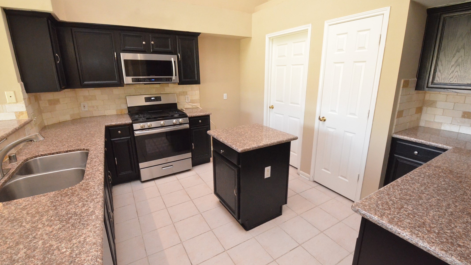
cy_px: 108
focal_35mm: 16
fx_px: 200
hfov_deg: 99.4
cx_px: 233
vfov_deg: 66.5
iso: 5000
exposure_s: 1/60
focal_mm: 10
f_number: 9
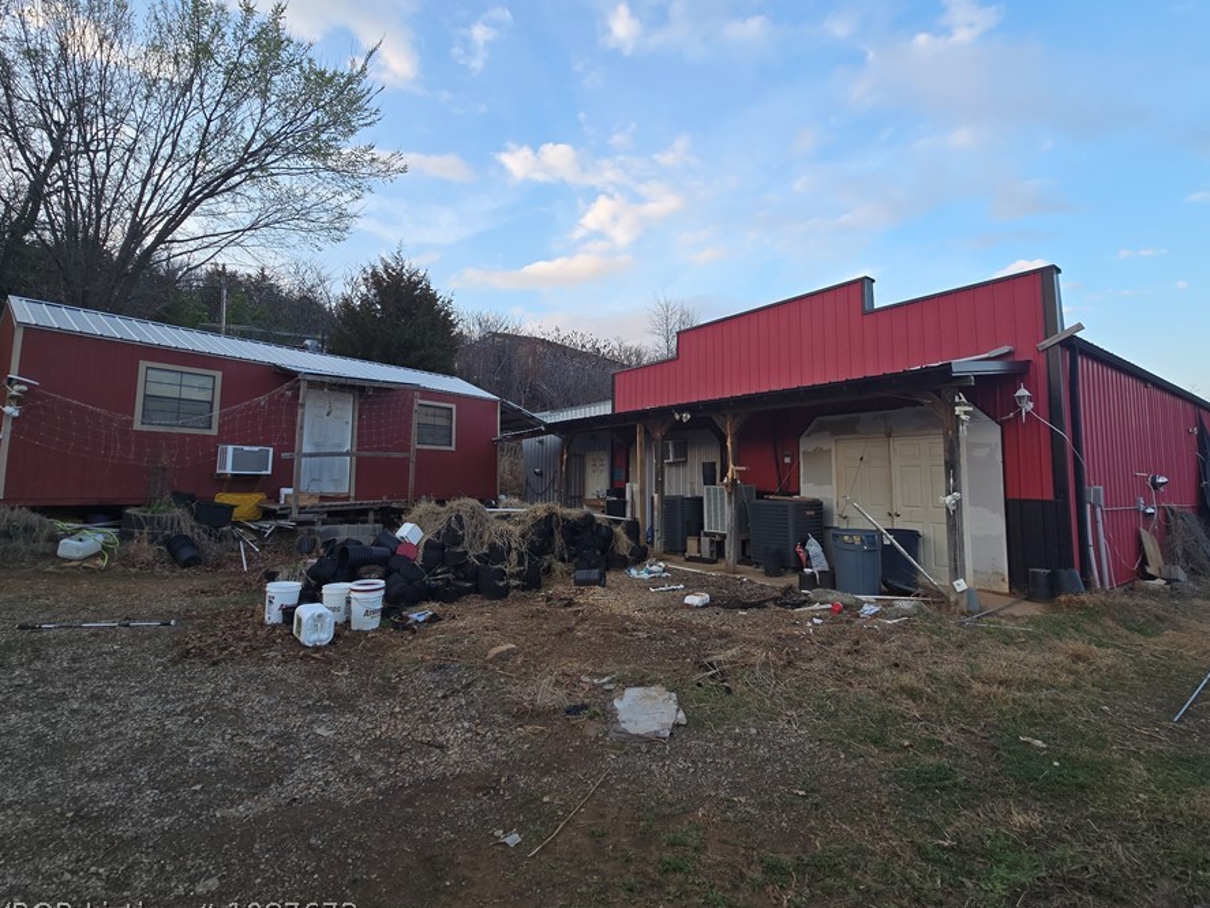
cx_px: 632
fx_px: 525
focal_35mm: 15
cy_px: 413
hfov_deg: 98.1
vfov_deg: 81.6
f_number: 2.2
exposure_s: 1/222
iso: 50
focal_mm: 2.2
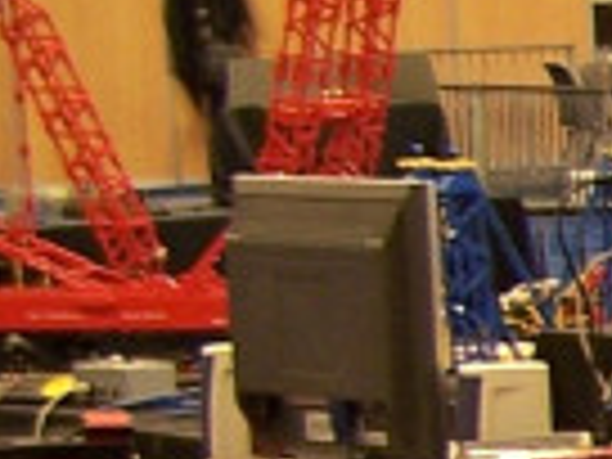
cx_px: 2228
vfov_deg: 5.1
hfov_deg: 6.0
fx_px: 5074
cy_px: 909
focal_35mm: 287
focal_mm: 6.3
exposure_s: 1/2
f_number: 2.8
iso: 80
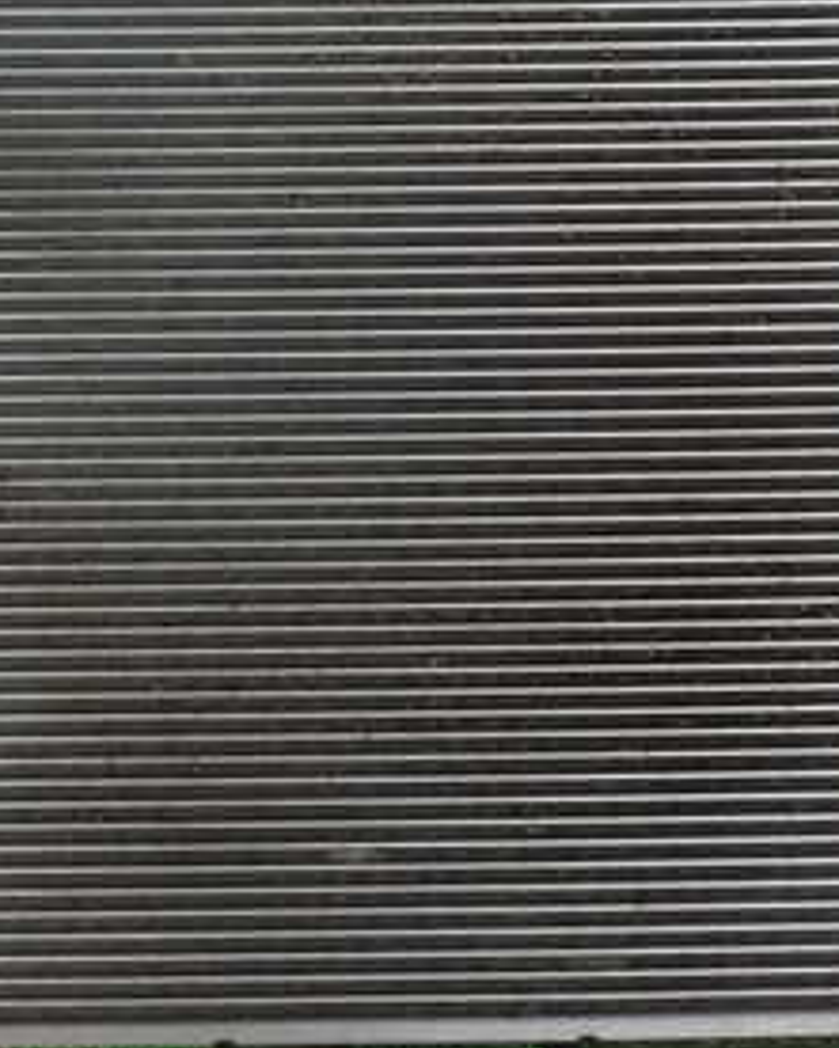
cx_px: 573
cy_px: 380
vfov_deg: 35.1
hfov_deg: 28.4
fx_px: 1644
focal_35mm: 53
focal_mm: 4.5
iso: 800
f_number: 8
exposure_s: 1/13
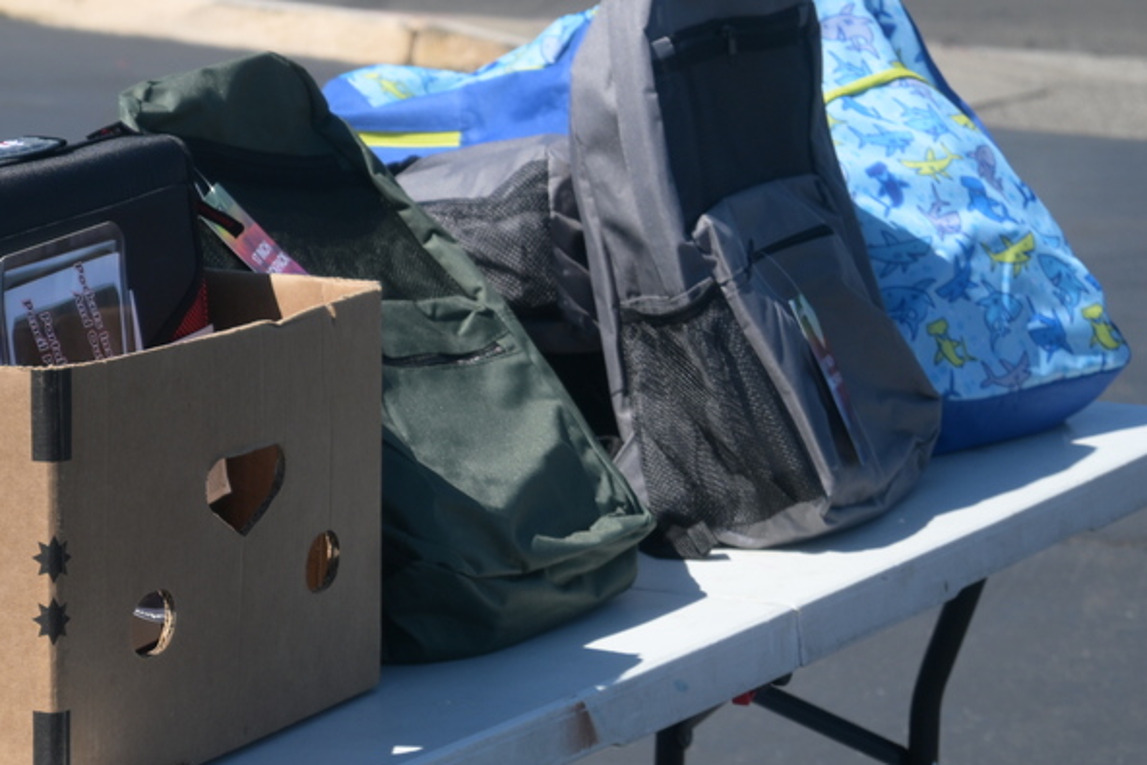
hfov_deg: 13.7
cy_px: 465
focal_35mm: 149
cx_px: 207
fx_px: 4748
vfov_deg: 9.2
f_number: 6.3
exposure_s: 1/400
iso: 100
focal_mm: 50
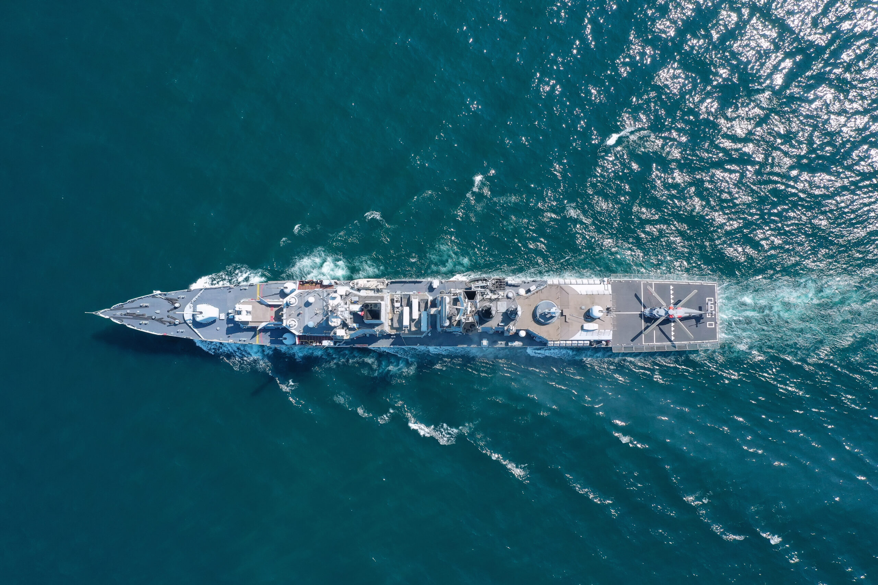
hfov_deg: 65.5
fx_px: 683
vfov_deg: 46.4
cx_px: 439
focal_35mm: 28
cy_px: 292
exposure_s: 1/640
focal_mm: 10.3
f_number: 6.3
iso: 400
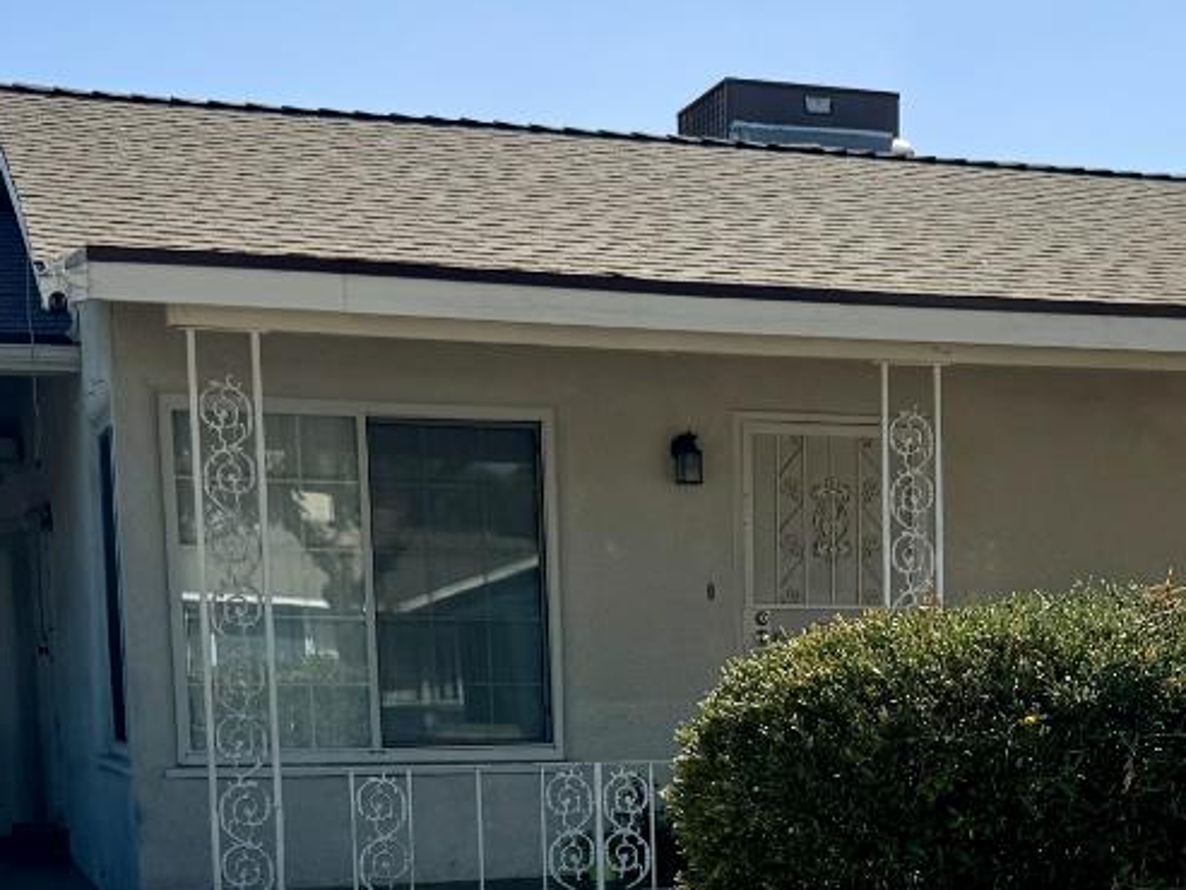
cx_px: 854
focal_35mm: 73
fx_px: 2502
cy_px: 1038
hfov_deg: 26.4
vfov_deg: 19.2
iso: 80
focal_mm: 6.76
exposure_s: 1/5814
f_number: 1.78
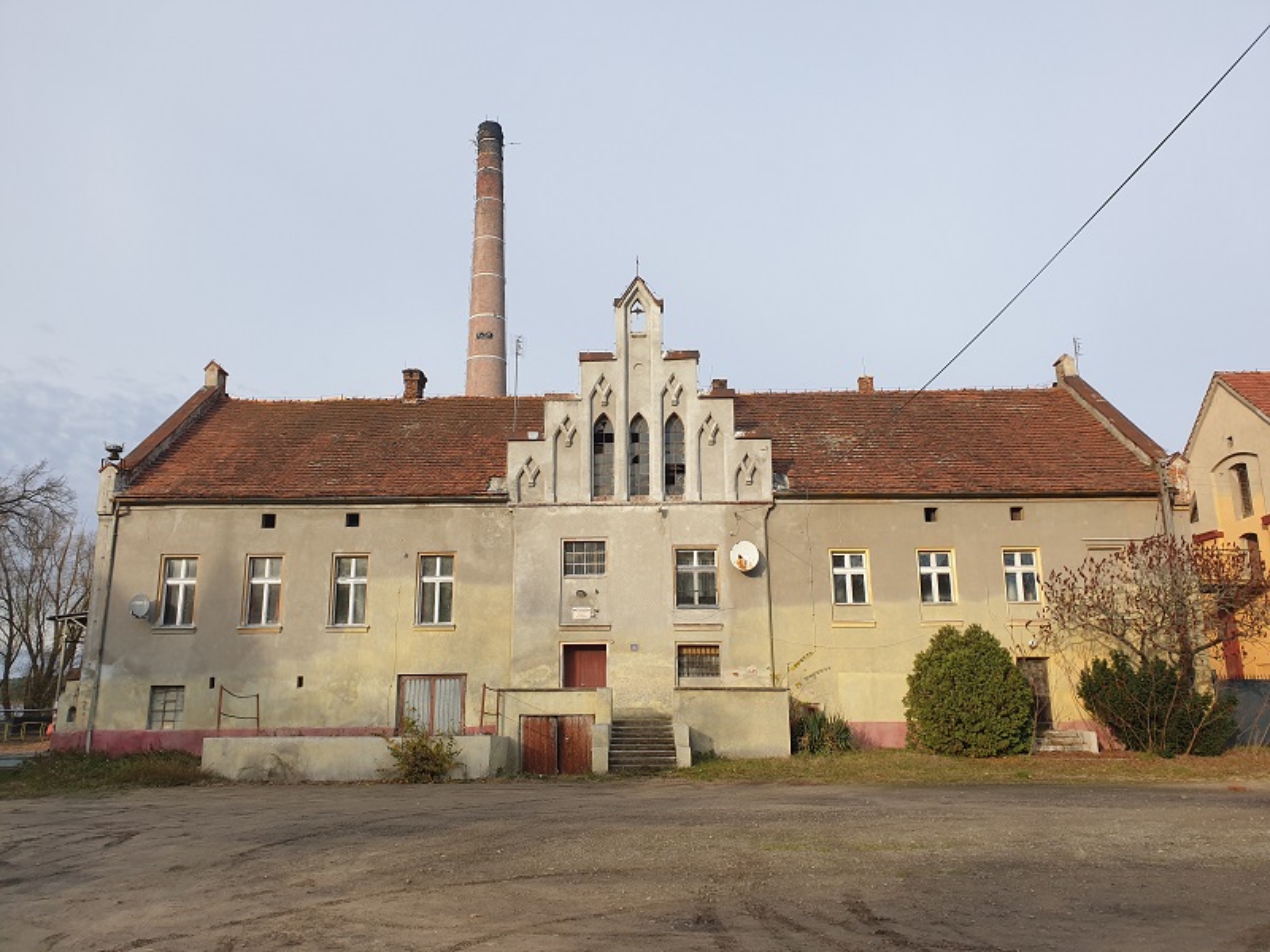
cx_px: 635
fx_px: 954
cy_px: 476
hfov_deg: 67.3
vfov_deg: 53.1
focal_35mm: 26
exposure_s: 1/715
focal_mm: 4.3
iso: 50
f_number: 2.4
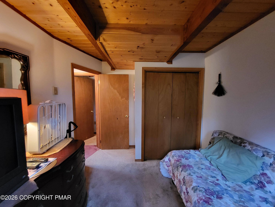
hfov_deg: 106.2
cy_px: 104
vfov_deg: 89.9
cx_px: 138
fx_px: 103
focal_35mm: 13
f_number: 2.2
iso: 800
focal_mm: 1.74
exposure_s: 1/24
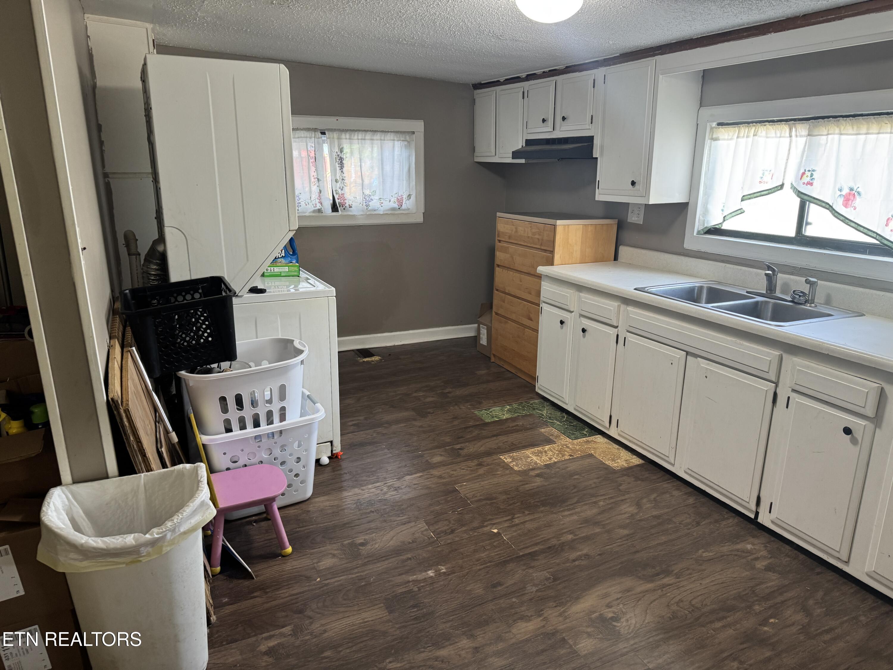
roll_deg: -2.1
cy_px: 335
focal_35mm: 24
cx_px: 446
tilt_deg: -14.3
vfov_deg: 56.8
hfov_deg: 71.6
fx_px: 619
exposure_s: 1/60
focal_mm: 6.76
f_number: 1.78
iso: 200
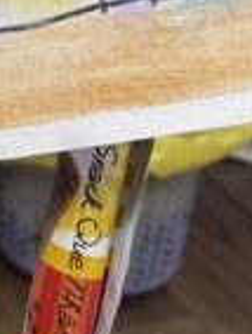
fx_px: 1703
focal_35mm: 176
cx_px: -363
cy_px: -487
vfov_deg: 9.8
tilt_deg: -10.4
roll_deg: -4.0
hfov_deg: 7.8
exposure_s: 1/100
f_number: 1.6
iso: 32
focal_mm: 5.1
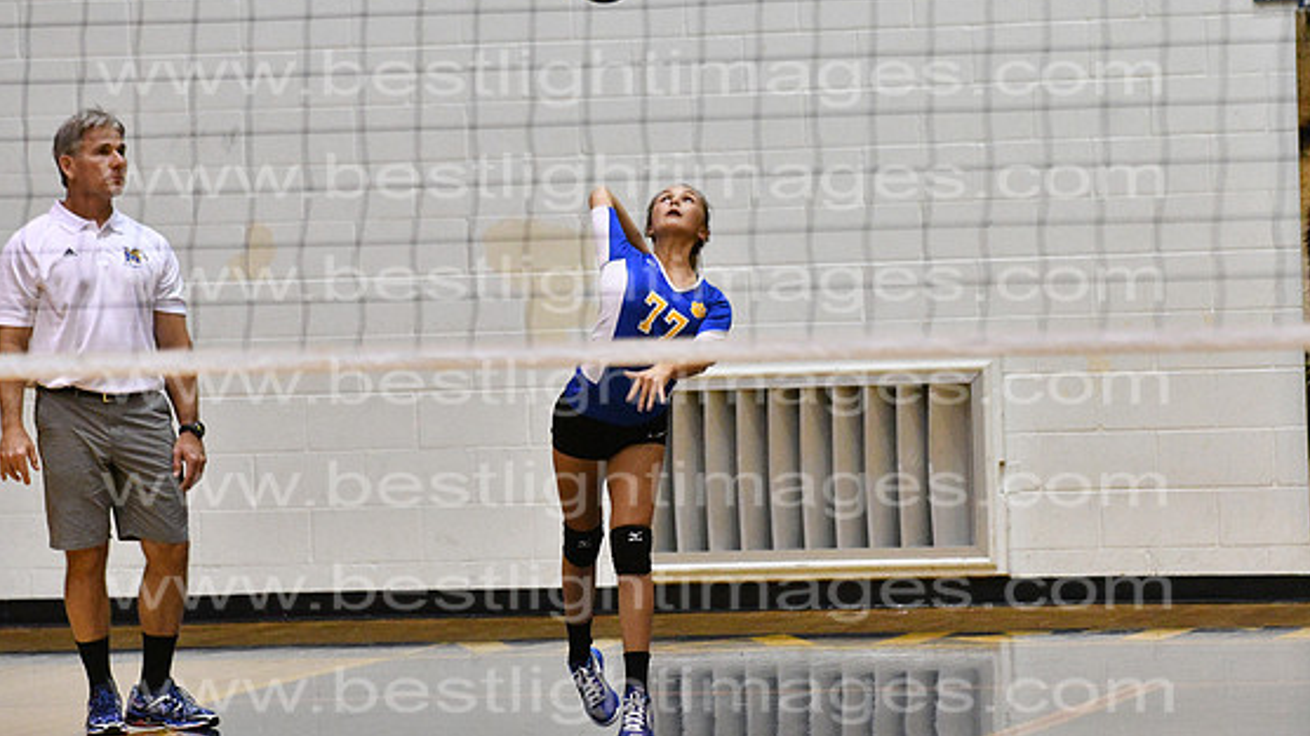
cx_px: 640
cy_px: 439
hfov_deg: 9.4
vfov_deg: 5.3
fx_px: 7953
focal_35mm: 229
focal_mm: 140
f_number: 4
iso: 8000
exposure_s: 1/500
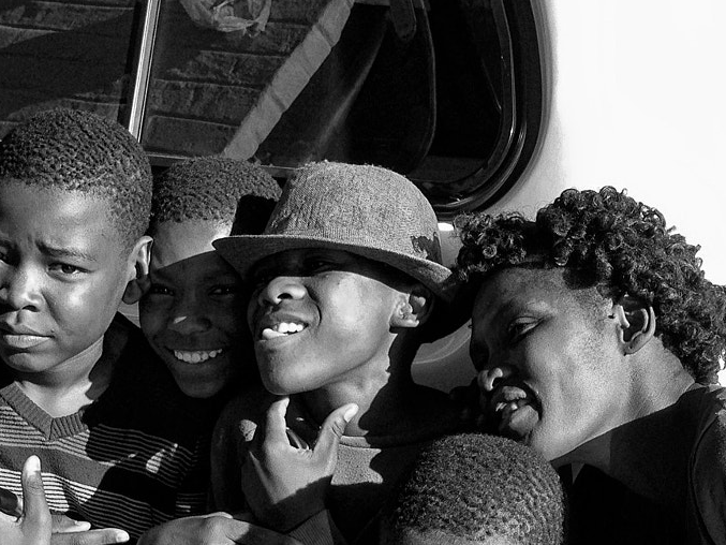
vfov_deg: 18.7
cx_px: 372
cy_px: 452
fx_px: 1636
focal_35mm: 78
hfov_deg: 25.0
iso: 50
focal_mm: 4.12
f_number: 2.4
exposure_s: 1/423
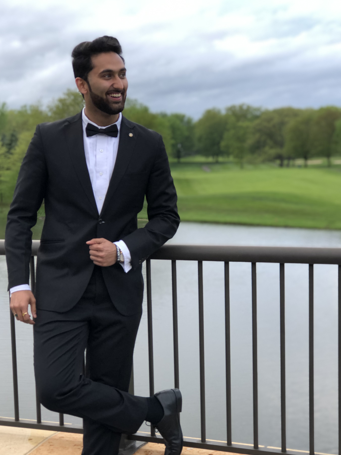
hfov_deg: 22.9
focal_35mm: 64
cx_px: 177
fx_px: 841
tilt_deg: -8.3
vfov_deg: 30.2
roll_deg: +1.2
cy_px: 255
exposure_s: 1/30
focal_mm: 6.6
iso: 20
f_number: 2.8
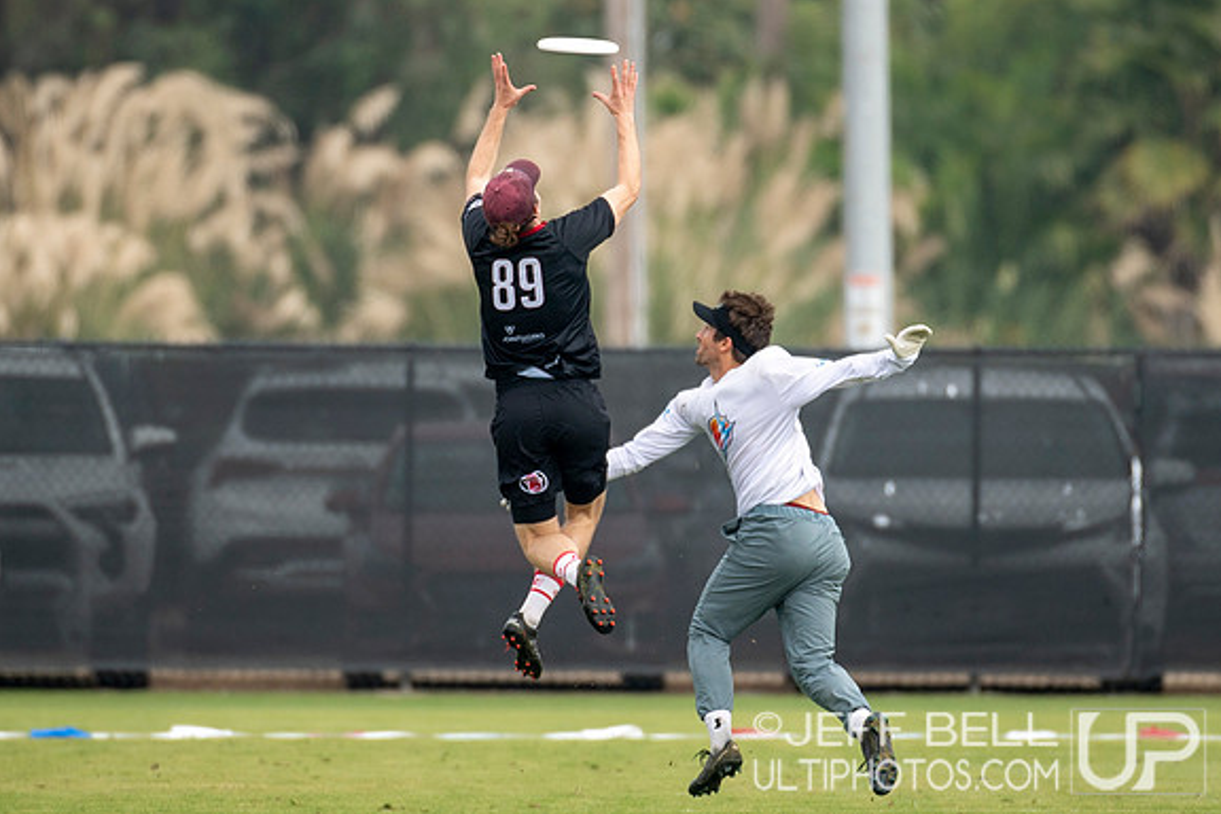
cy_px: 421
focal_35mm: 729
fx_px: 24723
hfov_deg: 2.8
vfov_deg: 1.9
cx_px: 659
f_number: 2.8
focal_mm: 300
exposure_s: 1/1250
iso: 140
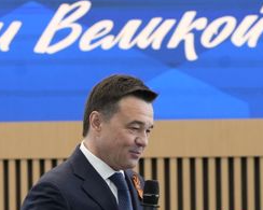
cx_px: 107
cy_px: 182
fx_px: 1906
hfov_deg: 7.9
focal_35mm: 245
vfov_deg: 6.3
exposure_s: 1/60
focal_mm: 91
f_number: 5
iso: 1000
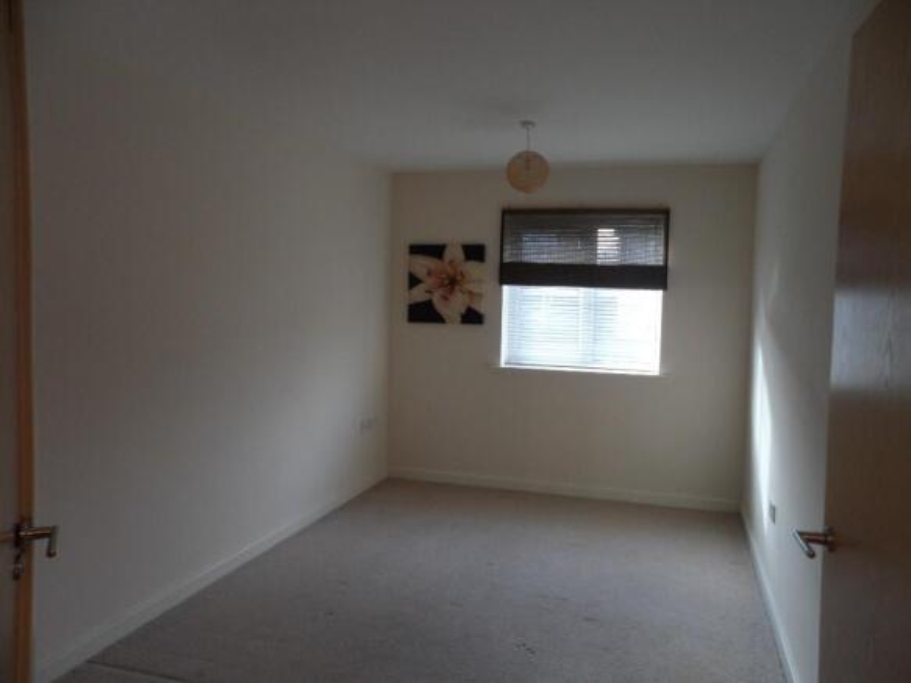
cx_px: 456
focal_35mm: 26
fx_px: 684
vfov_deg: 53.0
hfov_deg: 67.3
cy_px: 342
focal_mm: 4.9
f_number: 3.3
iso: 100
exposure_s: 1/45
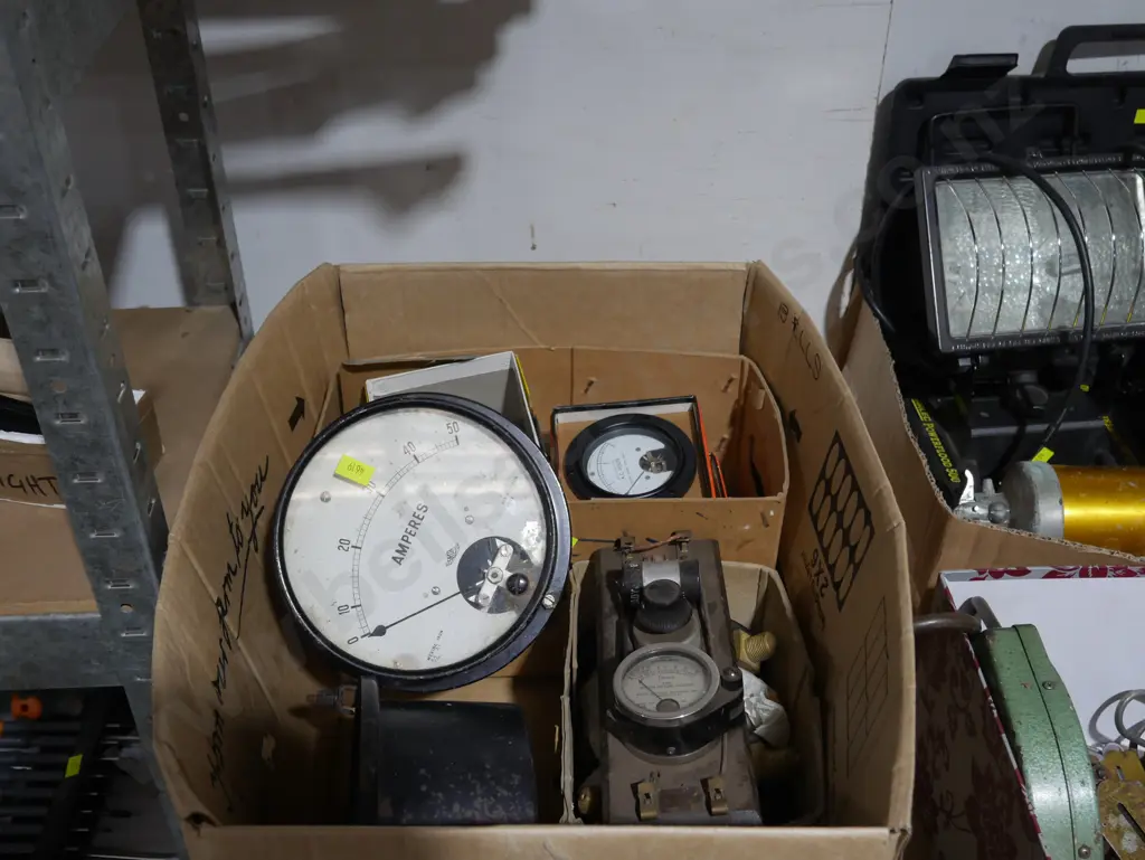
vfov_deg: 36.0
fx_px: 1324
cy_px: 430
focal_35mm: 40
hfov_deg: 46.8
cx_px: 572
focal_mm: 20
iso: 640
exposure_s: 1/60
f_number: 4.4
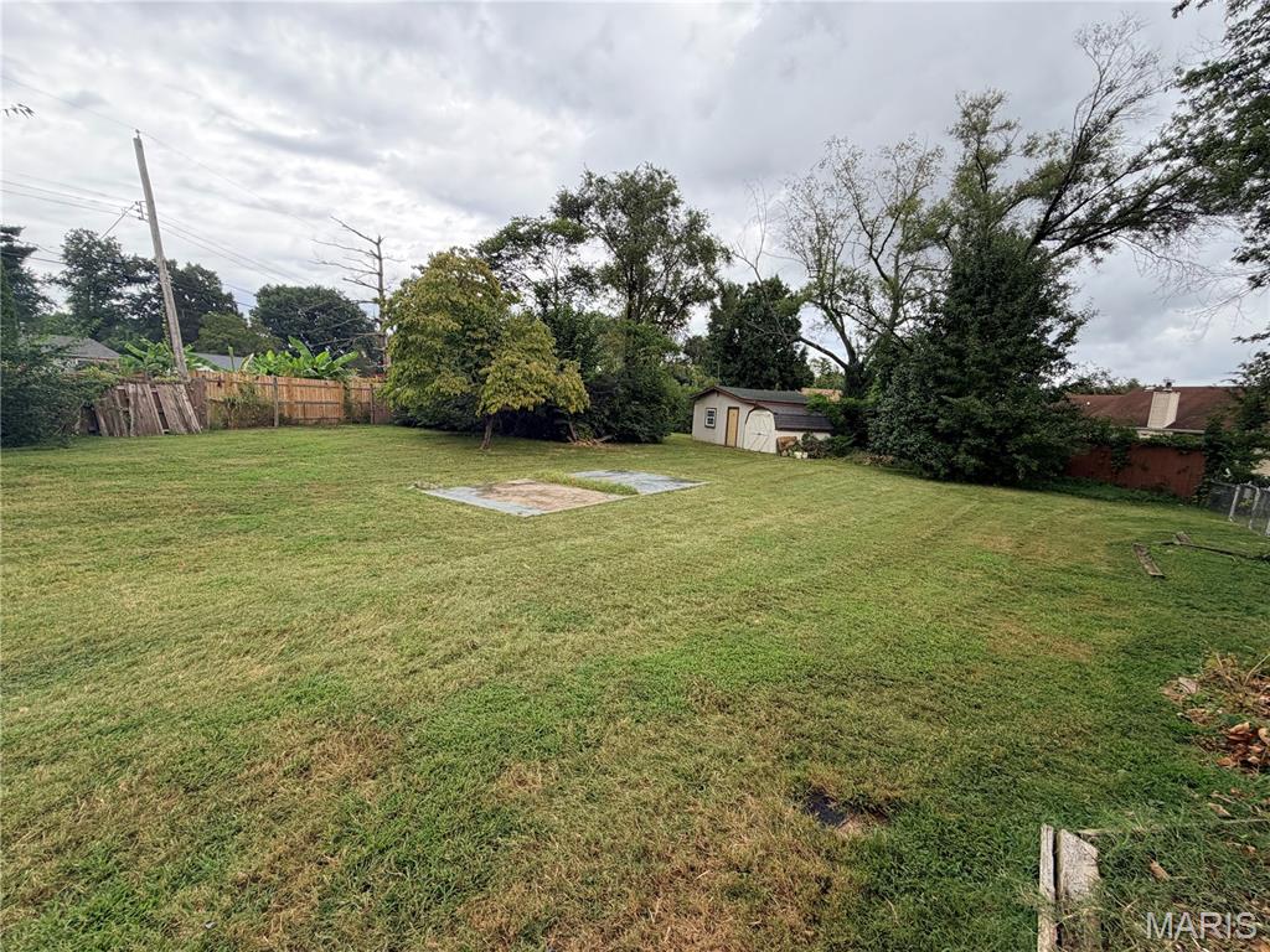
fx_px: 514
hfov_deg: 102.1
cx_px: 635
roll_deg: -1.7
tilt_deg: -7.4
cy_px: 476
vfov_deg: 85.7
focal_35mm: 14
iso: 50
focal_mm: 2.22
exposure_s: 1/502
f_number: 2.2
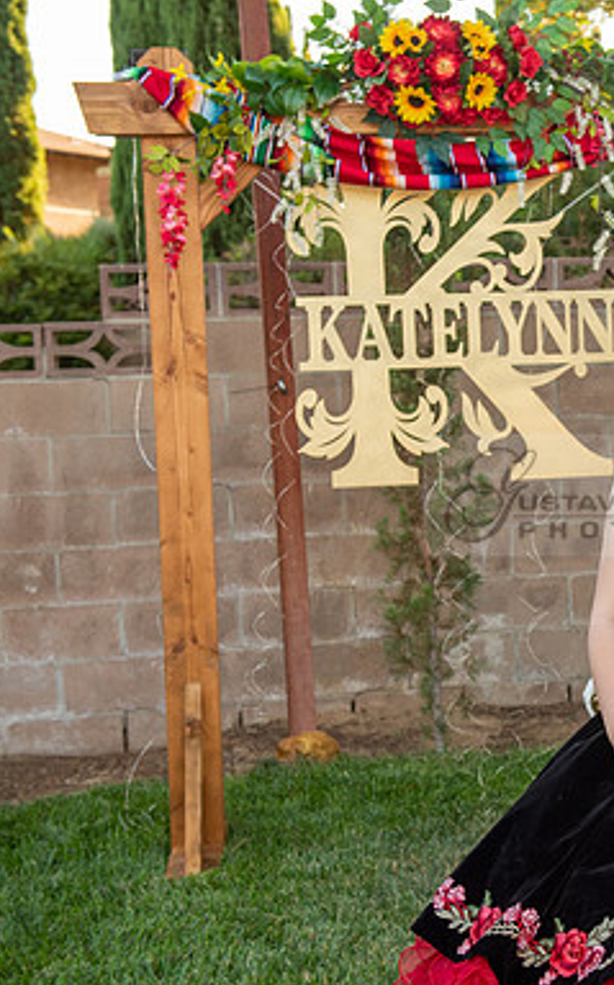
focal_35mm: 68
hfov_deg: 18.5
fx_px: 1823
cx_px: 647
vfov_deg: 30.2
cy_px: 495
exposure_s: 1/200
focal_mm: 44
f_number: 4.5
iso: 400
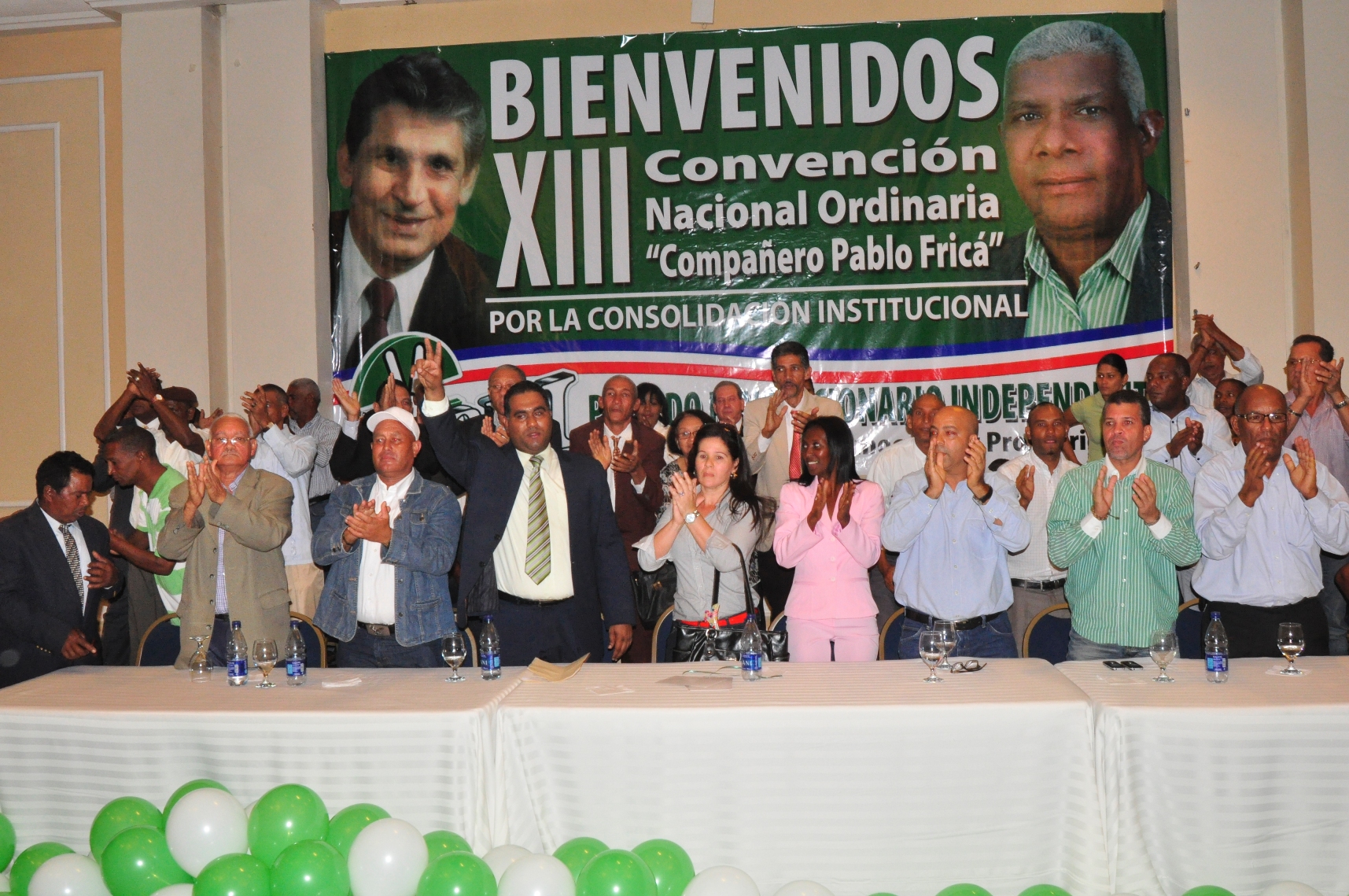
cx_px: 674
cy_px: 448
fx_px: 1235
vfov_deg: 39.9
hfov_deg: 57.3
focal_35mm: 33
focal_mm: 22
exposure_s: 1/40
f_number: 10
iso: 1600
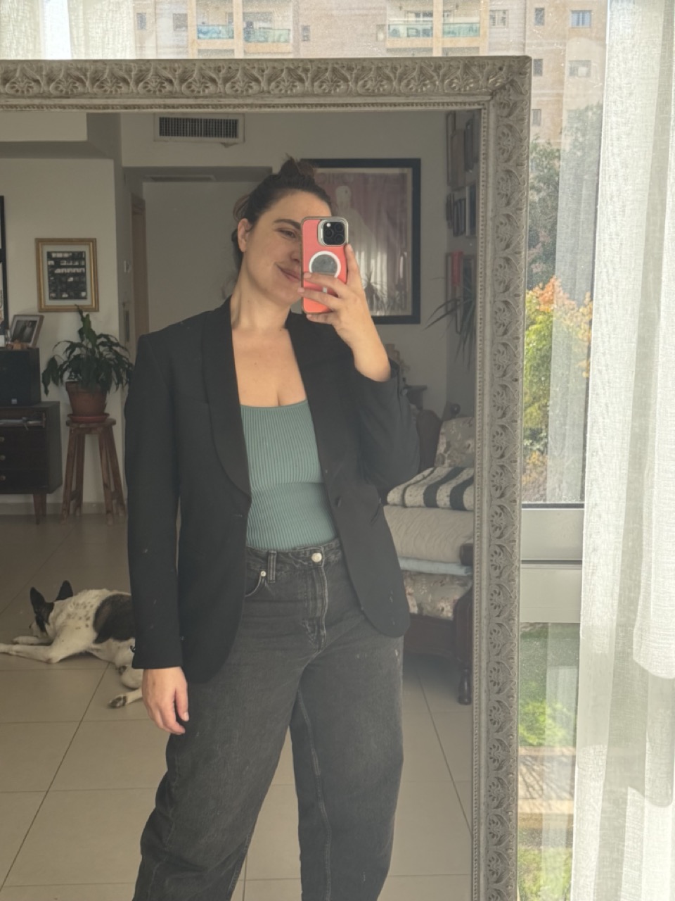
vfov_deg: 39.7
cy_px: 450
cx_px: 338
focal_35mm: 48
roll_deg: -0.1
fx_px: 1248
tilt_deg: -11.8
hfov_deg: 30.3
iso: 100
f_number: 1.78
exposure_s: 1/578
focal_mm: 6.76
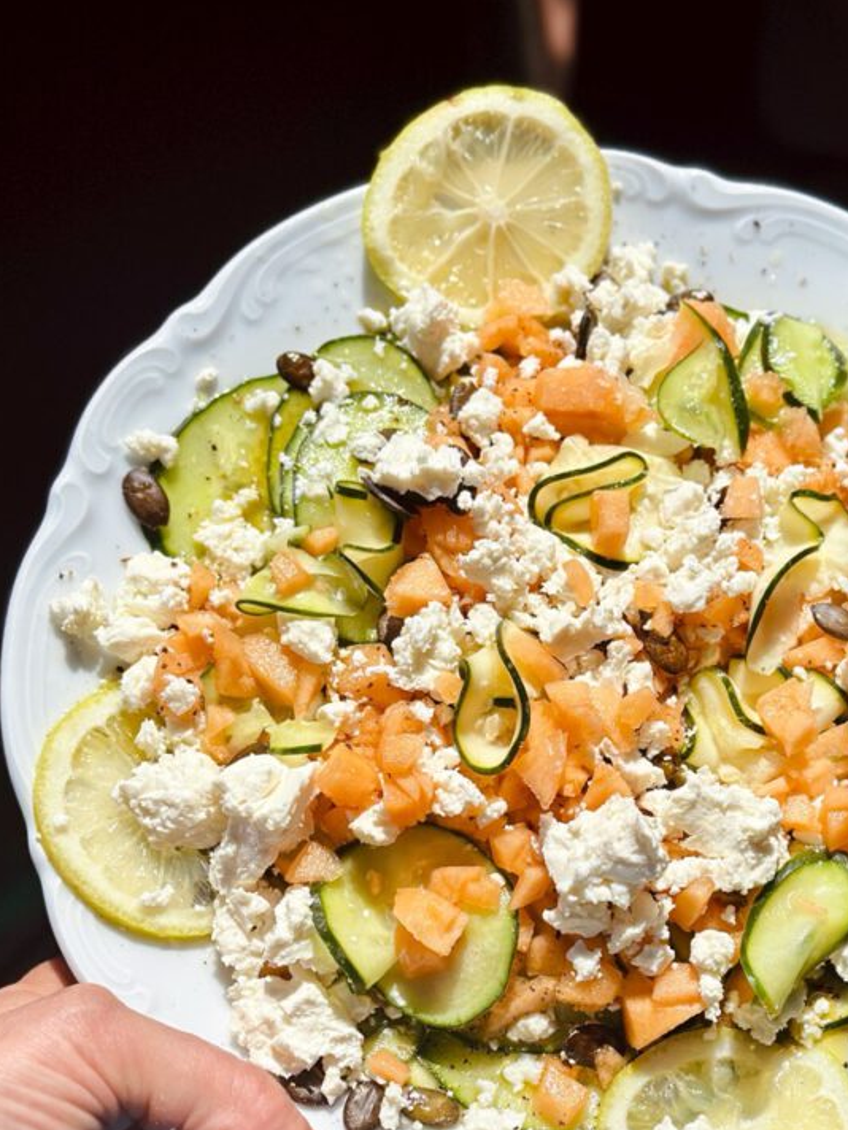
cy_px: 754
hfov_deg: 21.3
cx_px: 524
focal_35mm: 69
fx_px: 2254
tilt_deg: -76.4
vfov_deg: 28.0
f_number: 1.78
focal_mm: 6.86
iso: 100
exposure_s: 1/12048
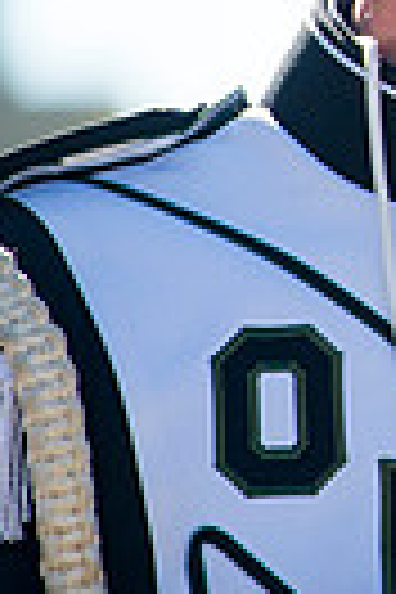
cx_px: 1228
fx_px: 14453
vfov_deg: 2.4
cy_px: -252
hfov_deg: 1.6
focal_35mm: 876
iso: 200
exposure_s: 1/1000
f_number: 4.5
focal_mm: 200
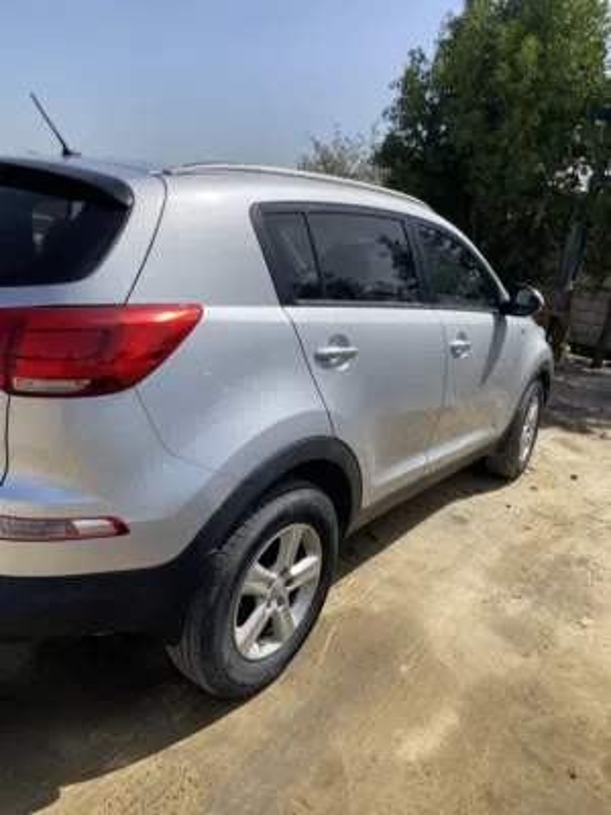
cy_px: 408
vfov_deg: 67.3
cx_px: 306
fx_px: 612
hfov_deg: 53.1
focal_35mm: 26
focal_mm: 4.25
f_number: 1.8
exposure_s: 1/4444
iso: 32
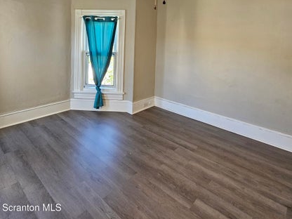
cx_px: 146
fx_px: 169
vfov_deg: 62.2
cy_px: 55
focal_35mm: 20
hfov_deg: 81.7
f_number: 2.2
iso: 160
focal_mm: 2.2
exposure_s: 1/60
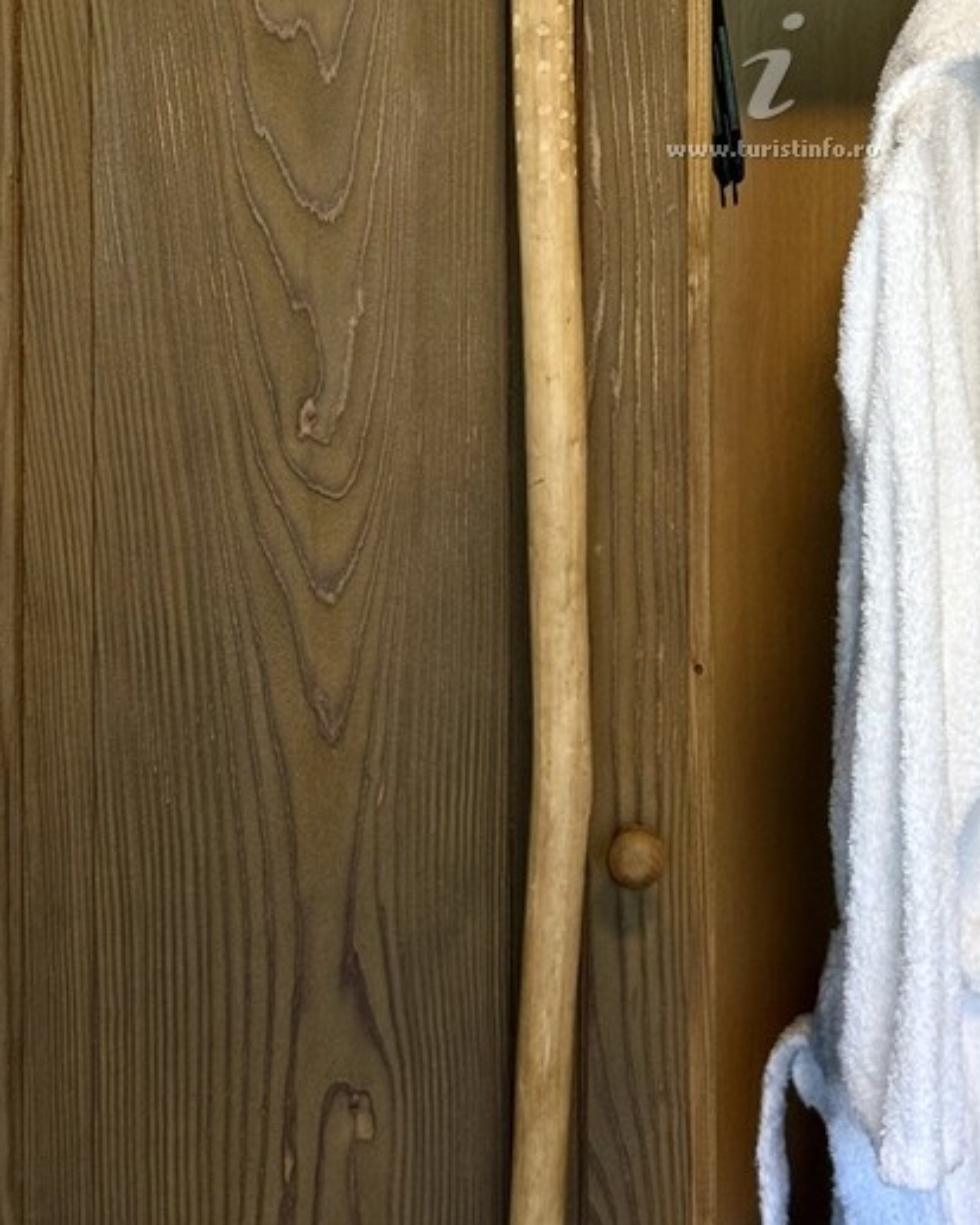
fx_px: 3371
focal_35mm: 93
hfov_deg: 16.5
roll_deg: -0.4
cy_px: 55
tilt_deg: -1.2
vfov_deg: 20.1
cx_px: 745
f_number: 1.78
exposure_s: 1/60
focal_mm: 6.76
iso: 125
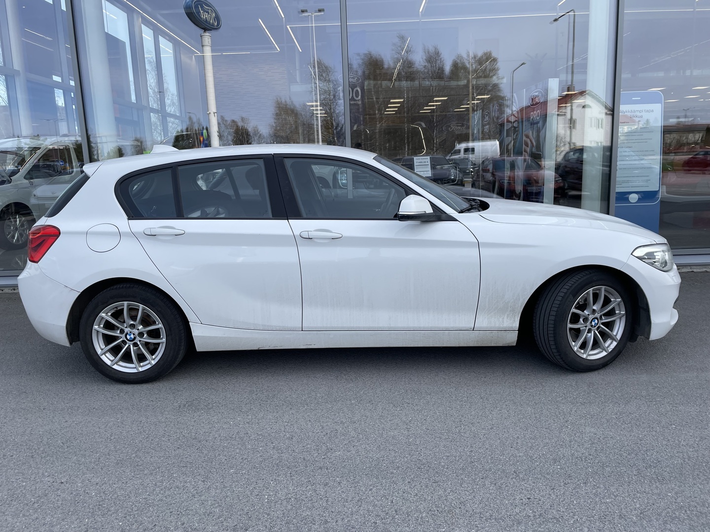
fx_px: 533
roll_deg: +1.7
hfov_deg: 67.3
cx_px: 355
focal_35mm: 26
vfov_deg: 53.1
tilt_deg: -8.3
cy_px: 266
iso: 32
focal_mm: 4.2
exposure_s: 1/1575
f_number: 1.6
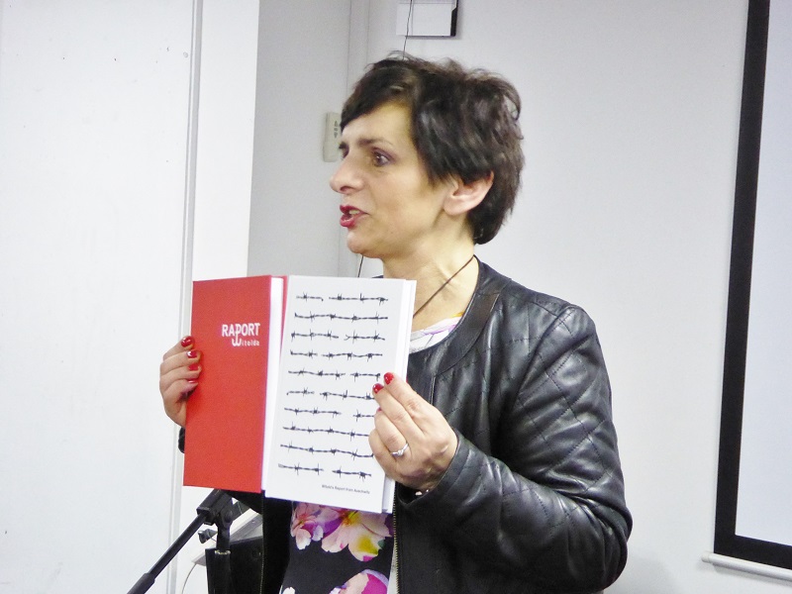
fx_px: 1716
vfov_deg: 19.6
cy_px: 297
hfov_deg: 26.0
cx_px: 396
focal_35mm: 75
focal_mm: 12.5
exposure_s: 1/50
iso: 1600
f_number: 4.5
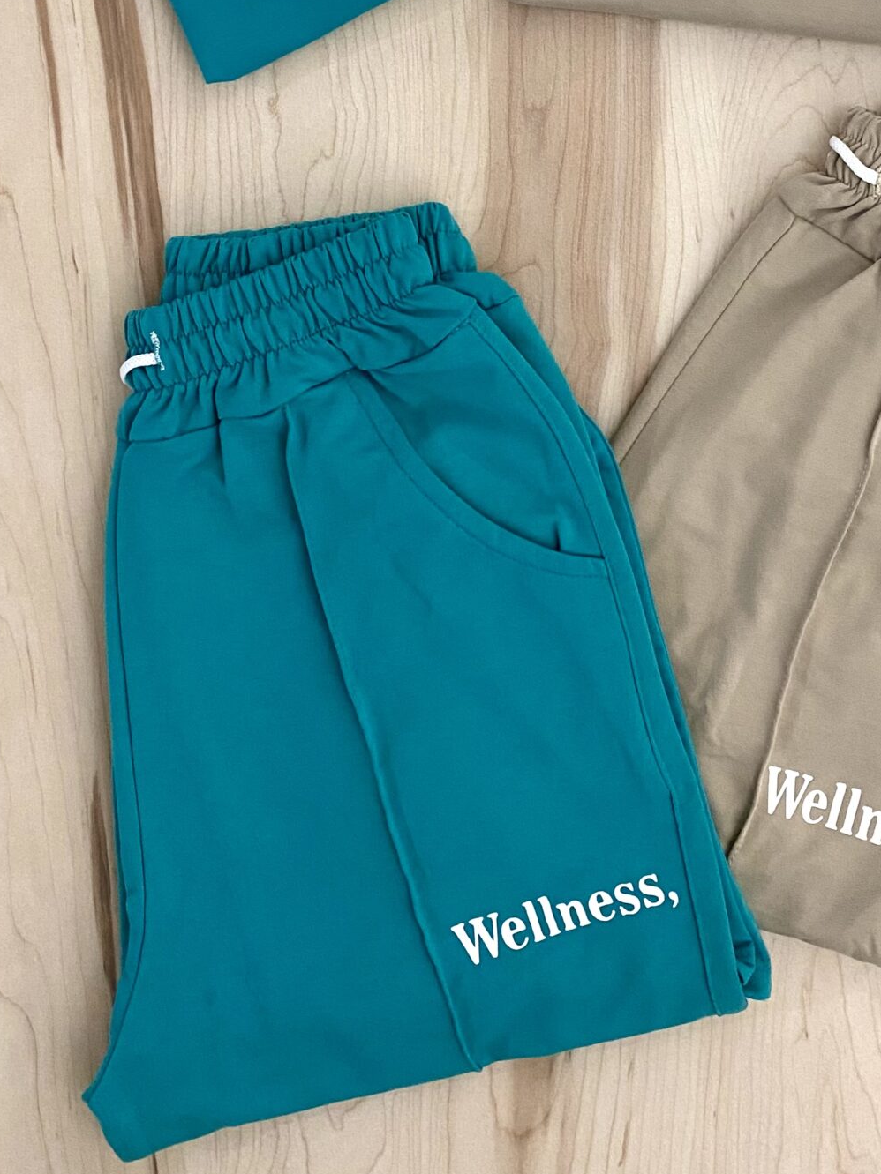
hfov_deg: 28.9
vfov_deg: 35.7
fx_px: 1697
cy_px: 101
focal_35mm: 50
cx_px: 598
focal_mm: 4.25
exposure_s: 1/33
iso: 320
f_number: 1.8
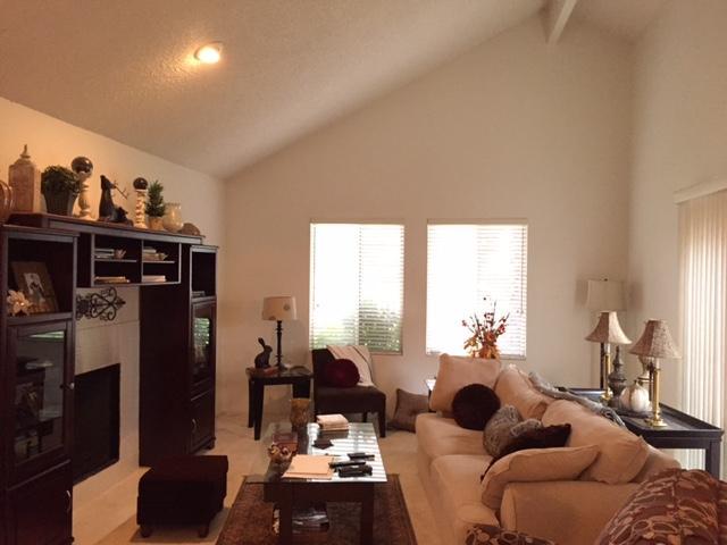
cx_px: 364
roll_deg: -1.6
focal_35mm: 29
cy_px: 272
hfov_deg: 61.7
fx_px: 609
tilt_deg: -1.2
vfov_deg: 48.2
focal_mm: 4.15
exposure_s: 1/30
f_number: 2.2
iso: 250
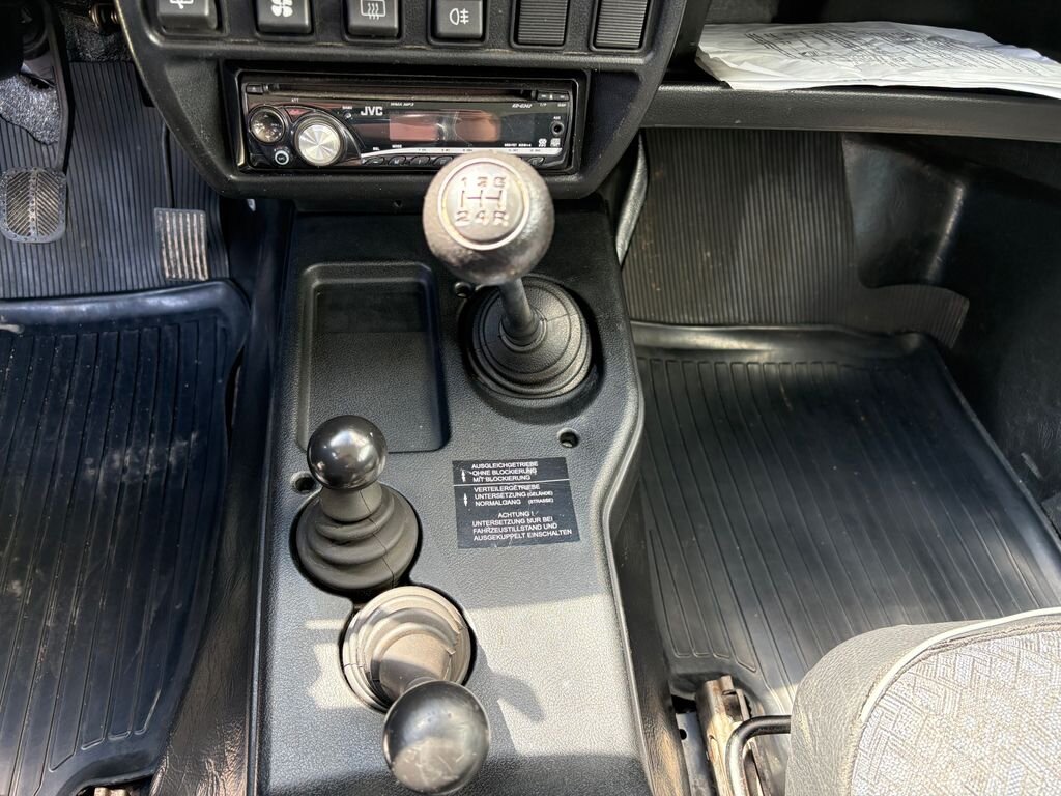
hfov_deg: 67.3
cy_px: 398
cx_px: 530
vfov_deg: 53.1
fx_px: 797
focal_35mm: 26
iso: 125
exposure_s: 1/146
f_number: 1.6
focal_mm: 5.96
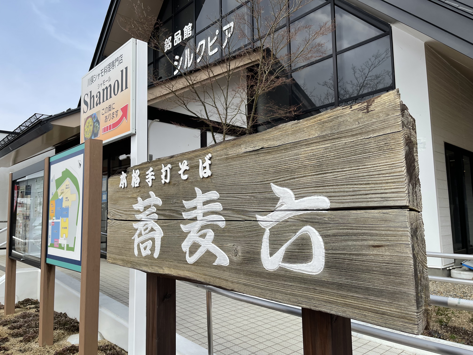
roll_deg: +0.7
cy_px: 178
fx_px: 355
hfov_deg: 67.3
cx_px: 236
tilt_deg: +5.4
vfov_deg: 53.1
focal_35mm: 26
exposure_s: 1/2545
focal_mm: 5.1
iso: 32
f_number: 1.6
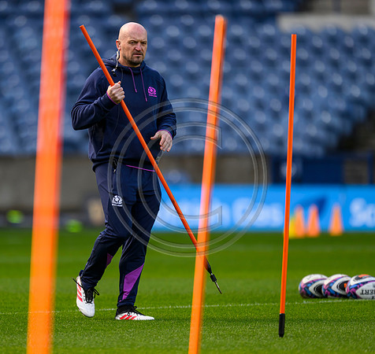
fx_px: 8268
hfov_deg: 2.6
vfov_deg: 2.5
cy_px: 177
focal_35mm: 693
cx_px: 109
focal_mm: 560
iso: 500
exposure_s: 1/640
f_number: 4
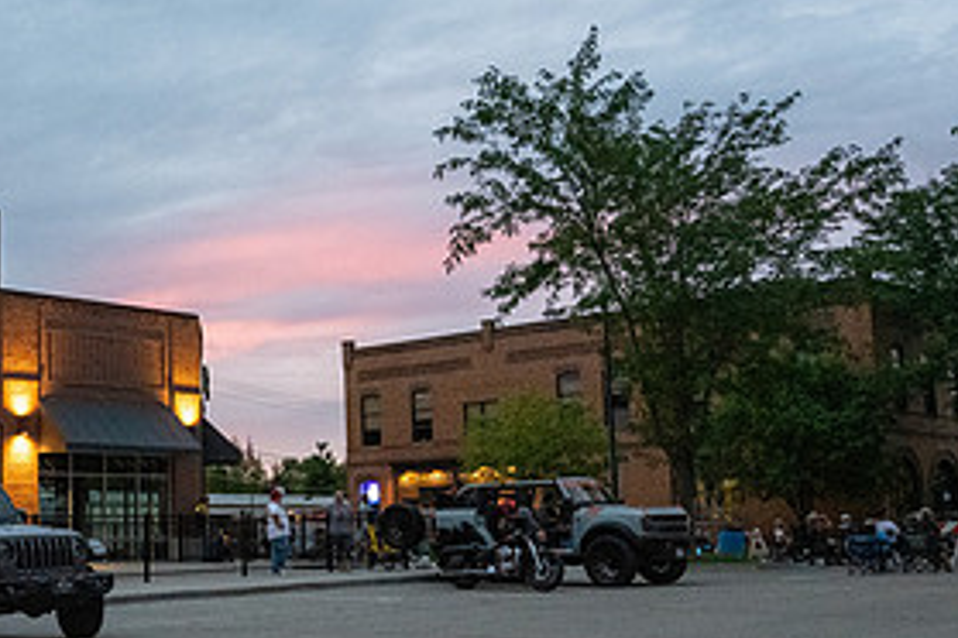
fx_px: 1463
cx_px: 189
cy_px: 358
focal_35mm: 55
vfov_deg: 24.6
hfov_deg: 35.1
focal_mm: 26.5
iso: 6400
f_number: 5.6
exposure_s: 1/125
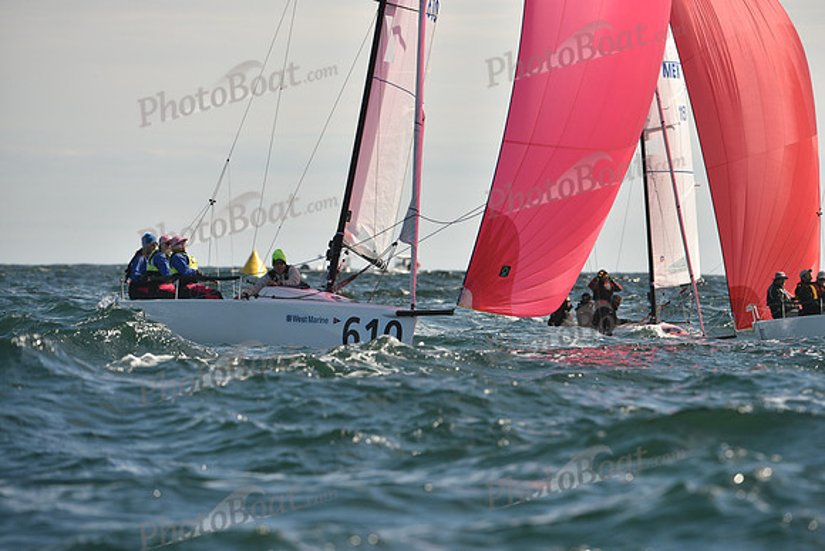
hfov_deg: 5.9
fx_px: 8022
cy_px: 276
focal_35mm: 350
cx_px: 412
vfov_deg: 3.9
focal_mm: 350
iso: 250
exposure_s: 1/1250
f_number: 6.3
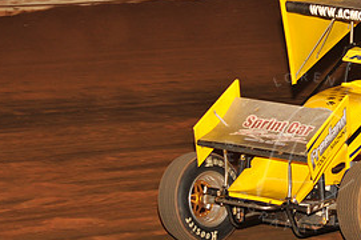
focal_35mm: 214
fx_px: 2143
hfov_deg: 9.6
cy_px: 29
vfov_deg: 6.4
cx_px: 304
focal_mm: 100
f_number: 6.3
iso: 800
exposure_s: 1/320
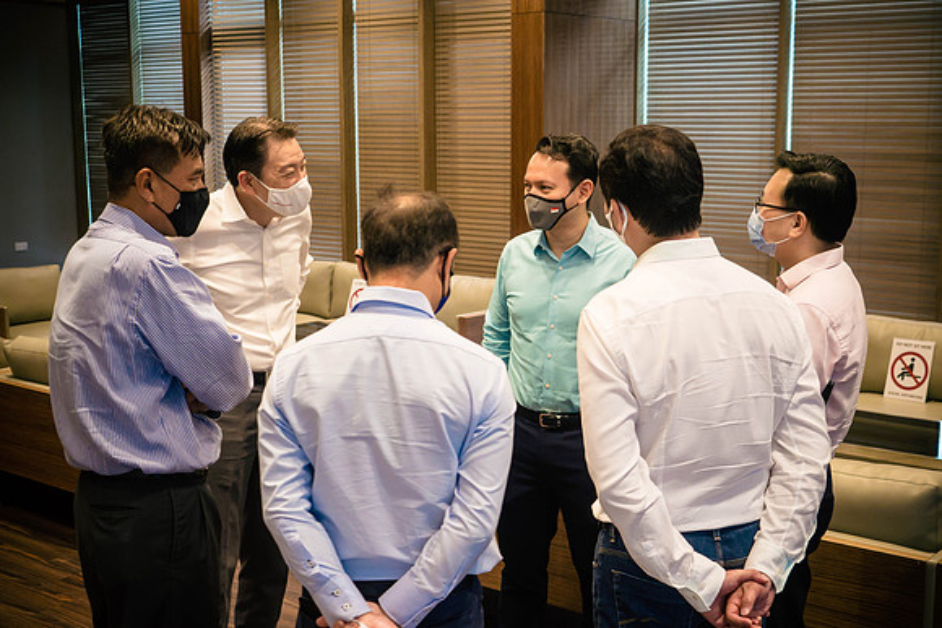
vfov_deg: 27.6
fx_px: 1279
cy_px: 314
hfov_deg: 40.4
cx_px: 471
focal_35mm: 49
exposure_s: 1/100
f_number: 2.8
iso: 1600
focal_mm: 23
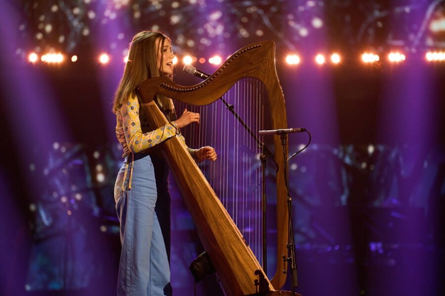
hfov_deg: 11.4
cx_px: 222
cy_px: 148
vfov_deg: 7.6
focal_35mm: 180
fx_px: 2225
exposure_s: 1/250
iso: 3200
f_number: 3.2
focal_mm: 180
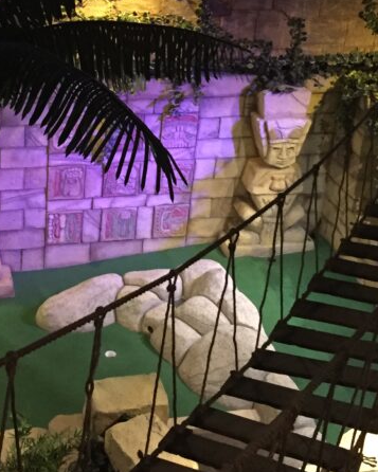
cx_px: 74
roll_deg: -1.7
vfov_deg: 28.7
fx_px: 909
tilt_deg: -22.1
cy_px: 112
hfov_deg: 23.2
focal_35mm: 65
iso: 640
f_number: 2.2
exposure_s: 1/17
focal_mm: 4.15
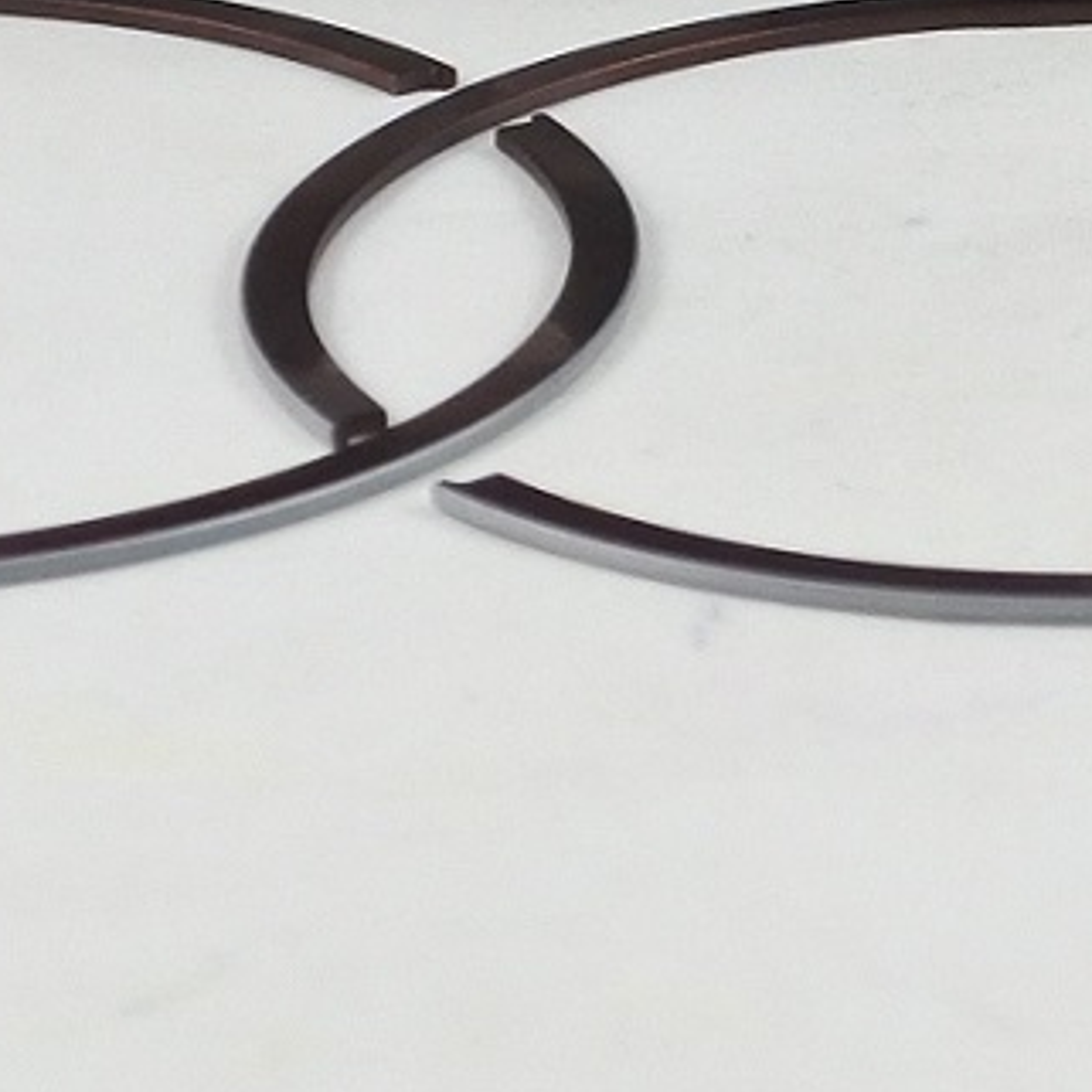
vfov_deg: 9.5
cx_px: 1240
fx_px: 6282
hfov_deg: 9.8
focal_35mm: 176
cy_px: -755
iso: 500
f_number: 4
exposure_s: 1/125
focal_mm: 14.3
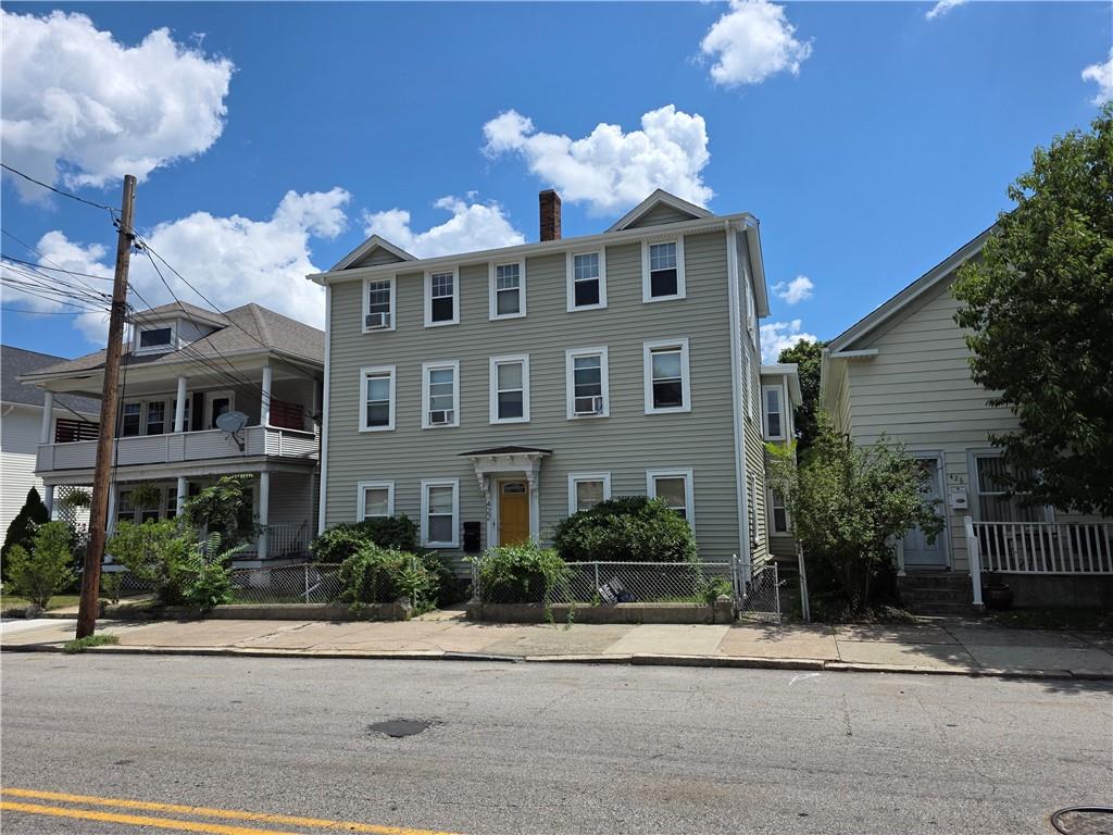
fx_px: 740
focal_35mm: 23
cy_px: 418
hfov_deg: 73.9
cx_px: 556
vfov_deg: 58.9
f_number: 1.7
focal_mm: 6.3
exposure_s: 1/7944
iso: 80
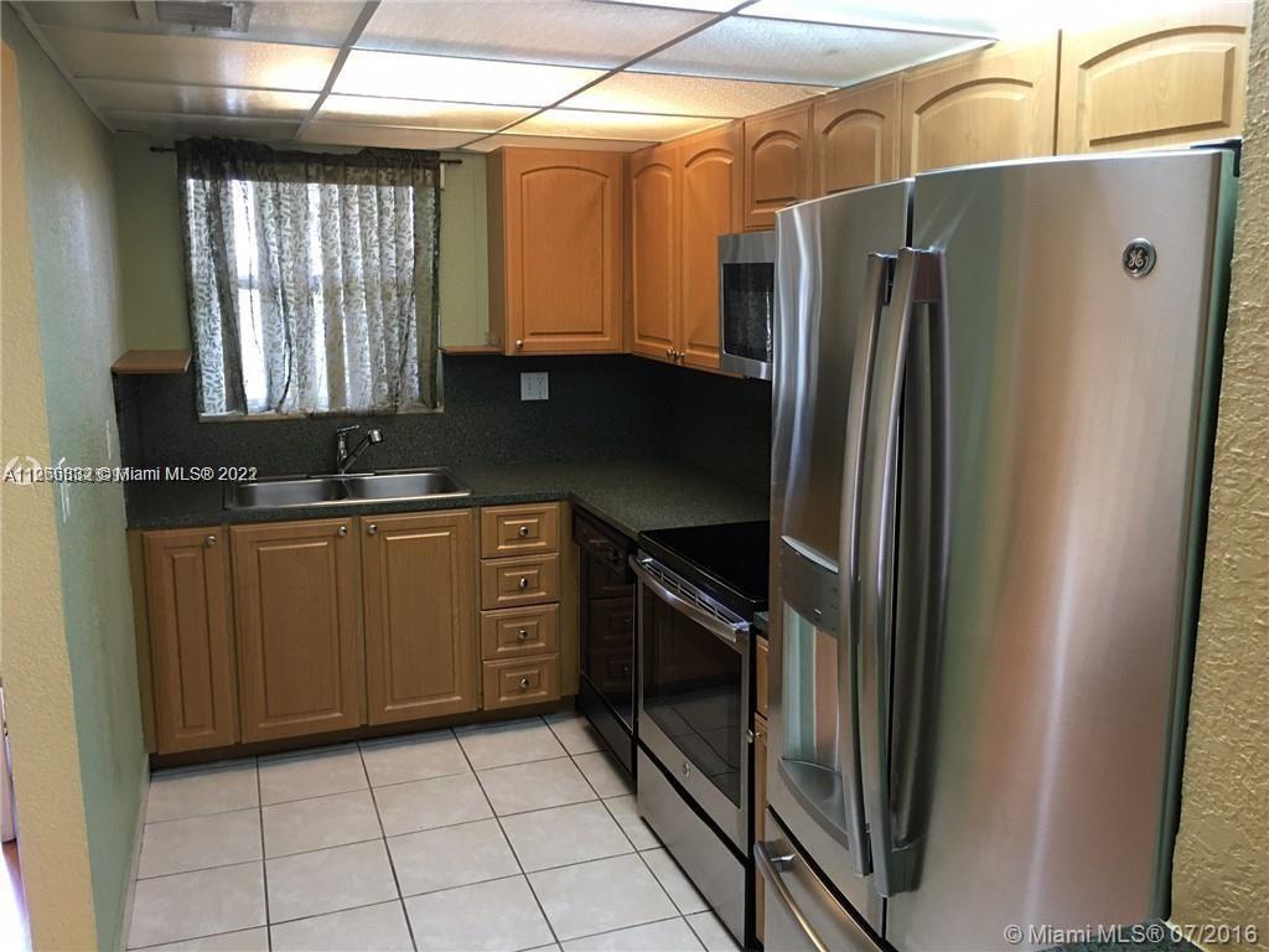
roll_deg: -0.3
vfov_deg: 48.2
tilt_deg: -10.3
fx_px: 1063
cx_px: 634
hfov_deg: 61.7
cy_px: 476
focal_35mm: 29
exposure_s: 1/15
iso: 50
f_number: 2.2
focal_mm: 4.15
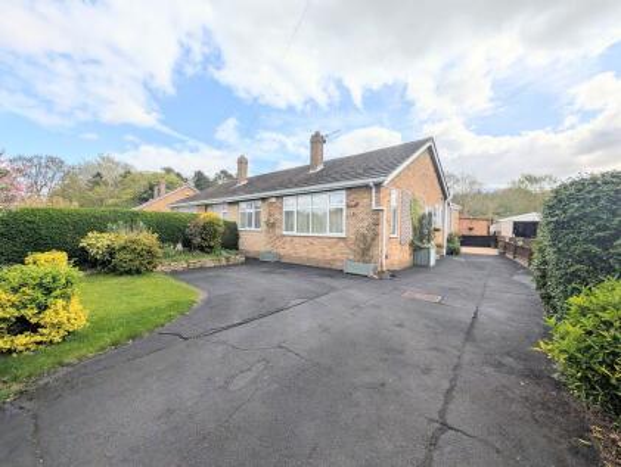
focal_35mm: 12
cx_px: 310
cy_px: 234
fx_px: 216
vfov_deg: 94.6
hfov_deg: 110.5
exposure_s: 1/7299
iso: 56
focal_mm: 2.02
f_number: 1.7
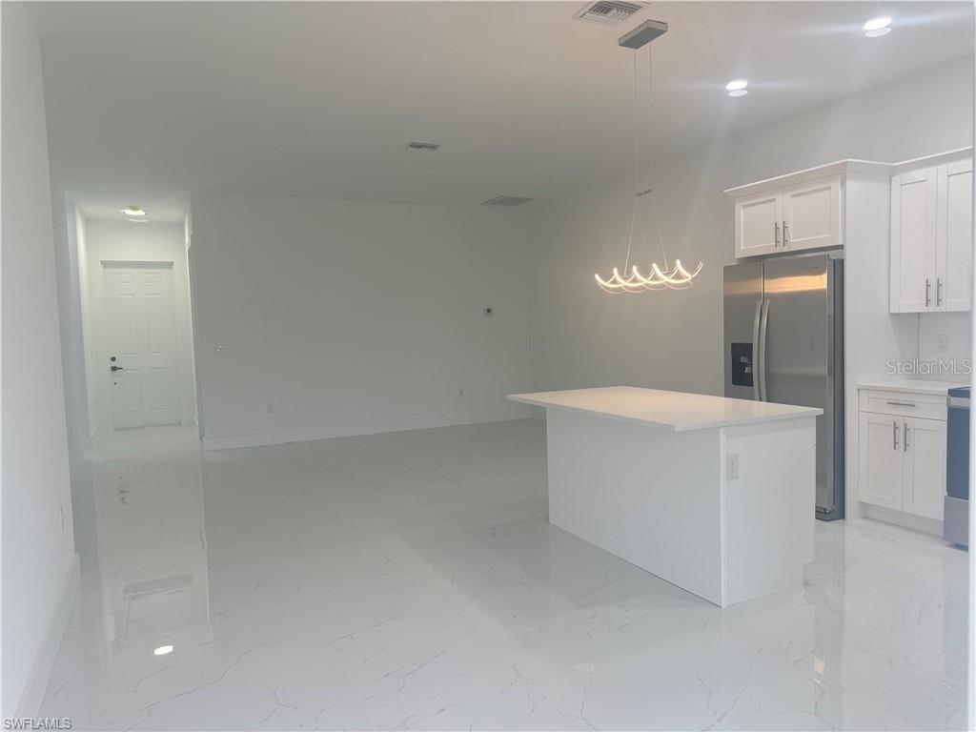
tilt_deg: -4.4
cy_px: 366
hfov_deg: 71.6
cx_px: 488
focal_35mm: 24
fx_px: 677
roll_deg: +1.8
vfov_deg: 56.8
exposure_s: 1/121
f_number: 1.78
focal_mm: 6.76
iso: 100
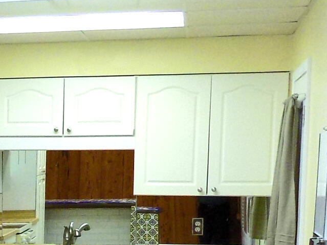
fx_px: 1020
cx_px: -158
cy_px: 337
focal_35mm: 108
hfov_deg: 16.6
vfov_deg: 13.1
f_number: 3.1
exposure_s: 1/30
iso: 140
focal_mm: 4
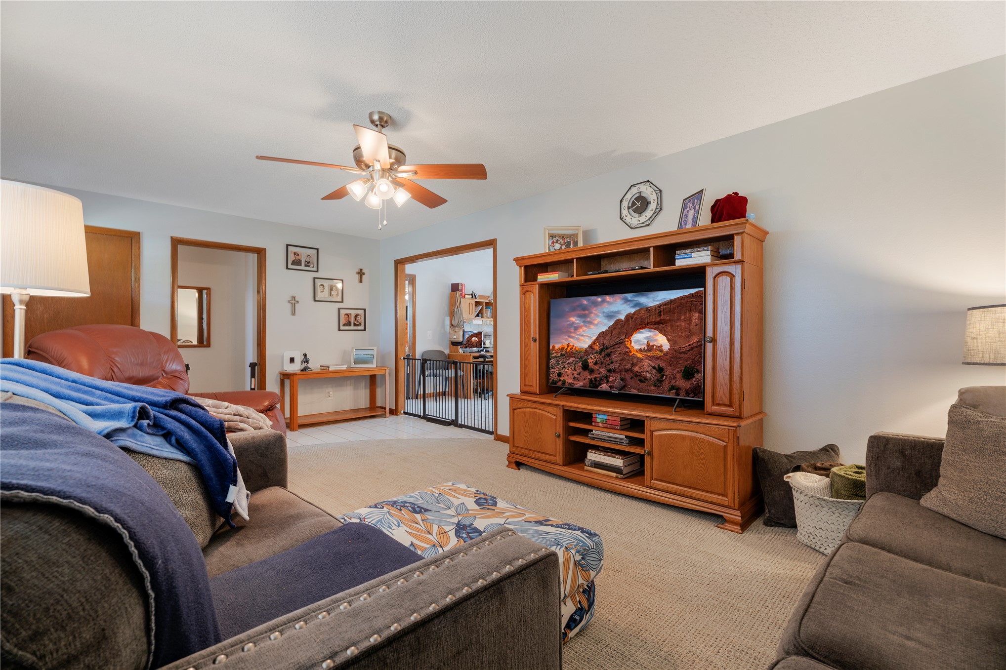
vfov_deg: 73.7
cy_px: 335
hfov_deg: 96.7
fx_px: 447
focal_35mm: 16
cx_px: 503
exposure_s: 1.6
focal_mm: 16
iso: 200
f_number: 8
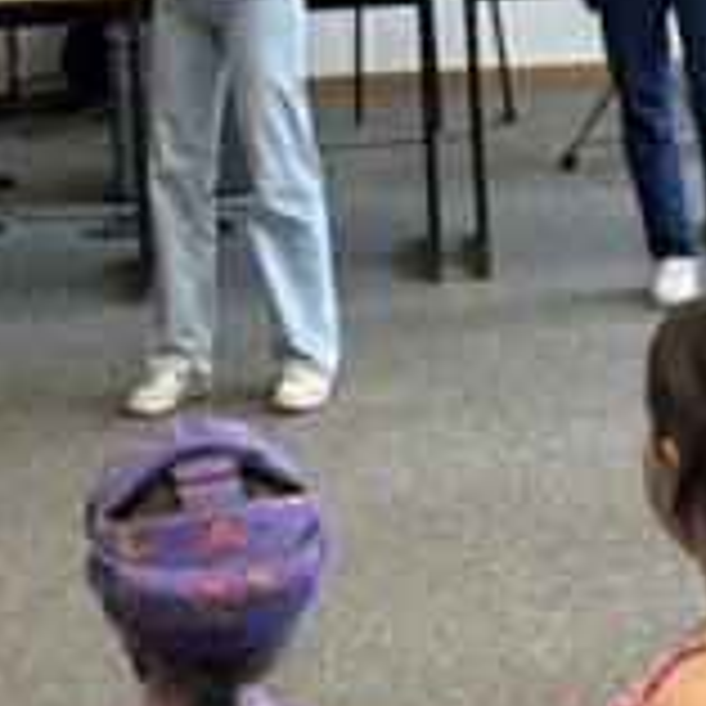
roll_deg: +2.2
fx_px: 4061
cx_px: 760
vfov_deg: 9.8
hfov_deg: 9.8
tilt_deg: -7.2
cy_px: -144
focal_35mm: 176
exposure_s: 1/50
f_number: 1.5
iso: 100
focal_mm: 5.7
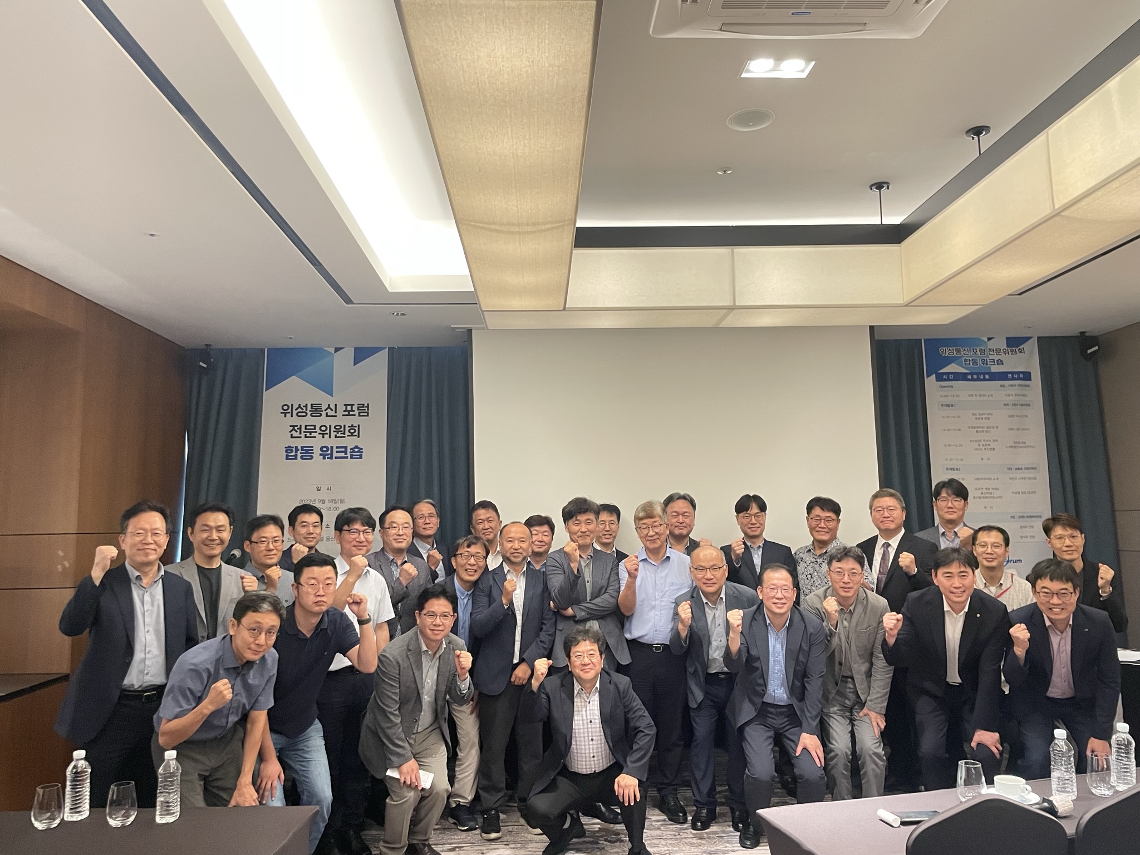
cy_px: 428
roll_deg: +1.2
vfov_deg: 53.1
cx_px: 570
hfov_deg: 67.3
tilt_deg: +6.6
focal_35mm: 26
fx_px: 856
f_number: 1.6
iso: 320
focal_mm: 4.2
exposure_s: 1/60
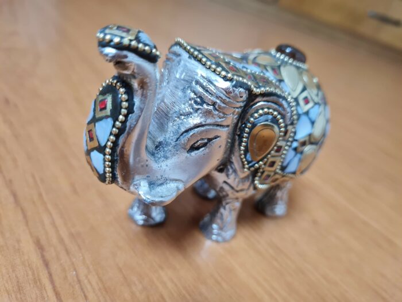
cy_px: 151
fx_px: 302
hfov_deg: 67.3
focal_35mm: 26
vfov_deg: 53.1
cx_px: 201
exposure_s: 1/40
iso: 500
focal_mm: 5.4
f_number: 1.8
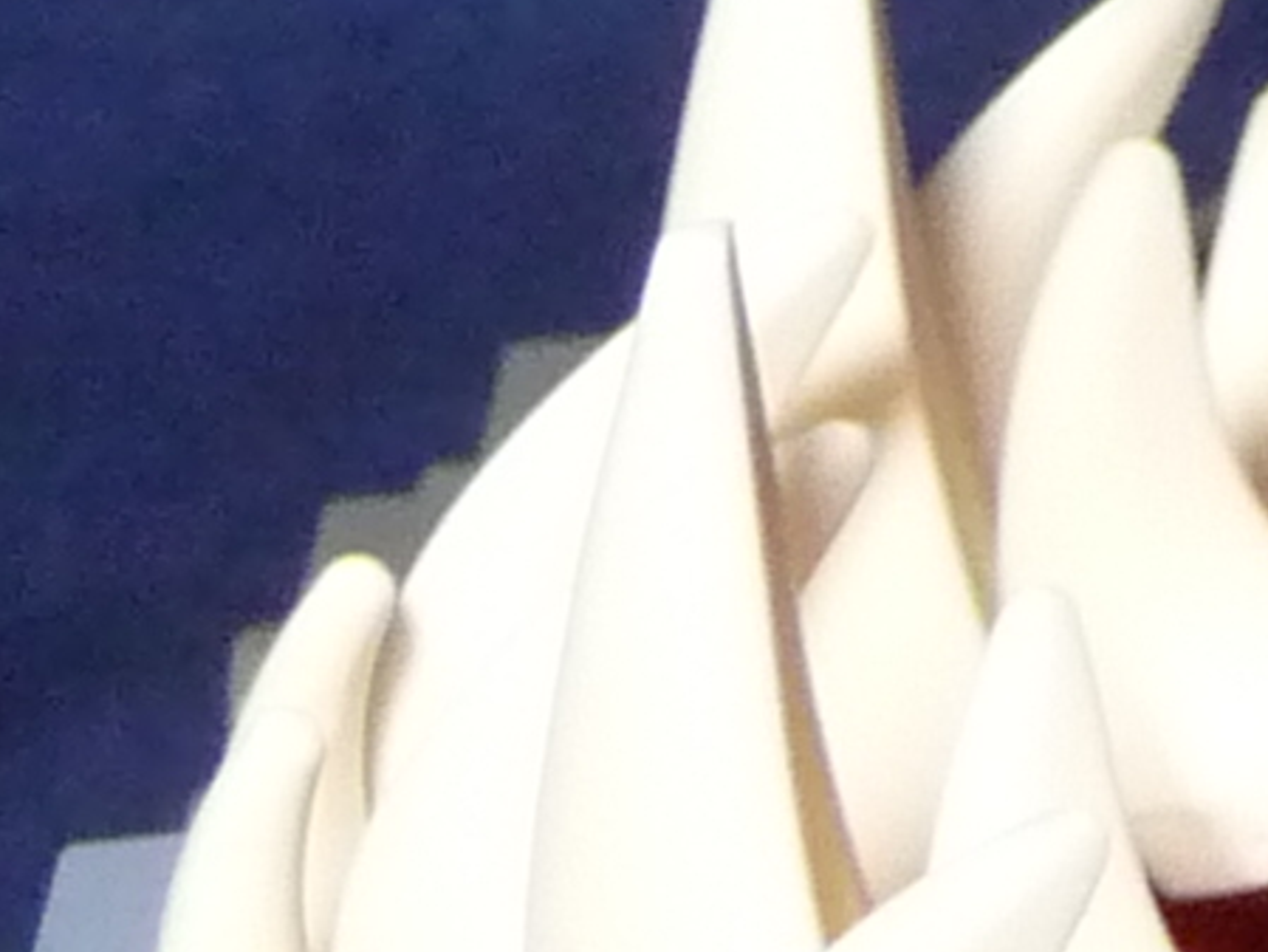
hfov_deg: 5.8
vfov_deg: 4.8
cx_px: 4281
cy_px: -246
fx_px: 11285
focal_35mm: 308
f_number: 3.9
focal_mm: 6.7
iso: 400
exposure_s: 1/30
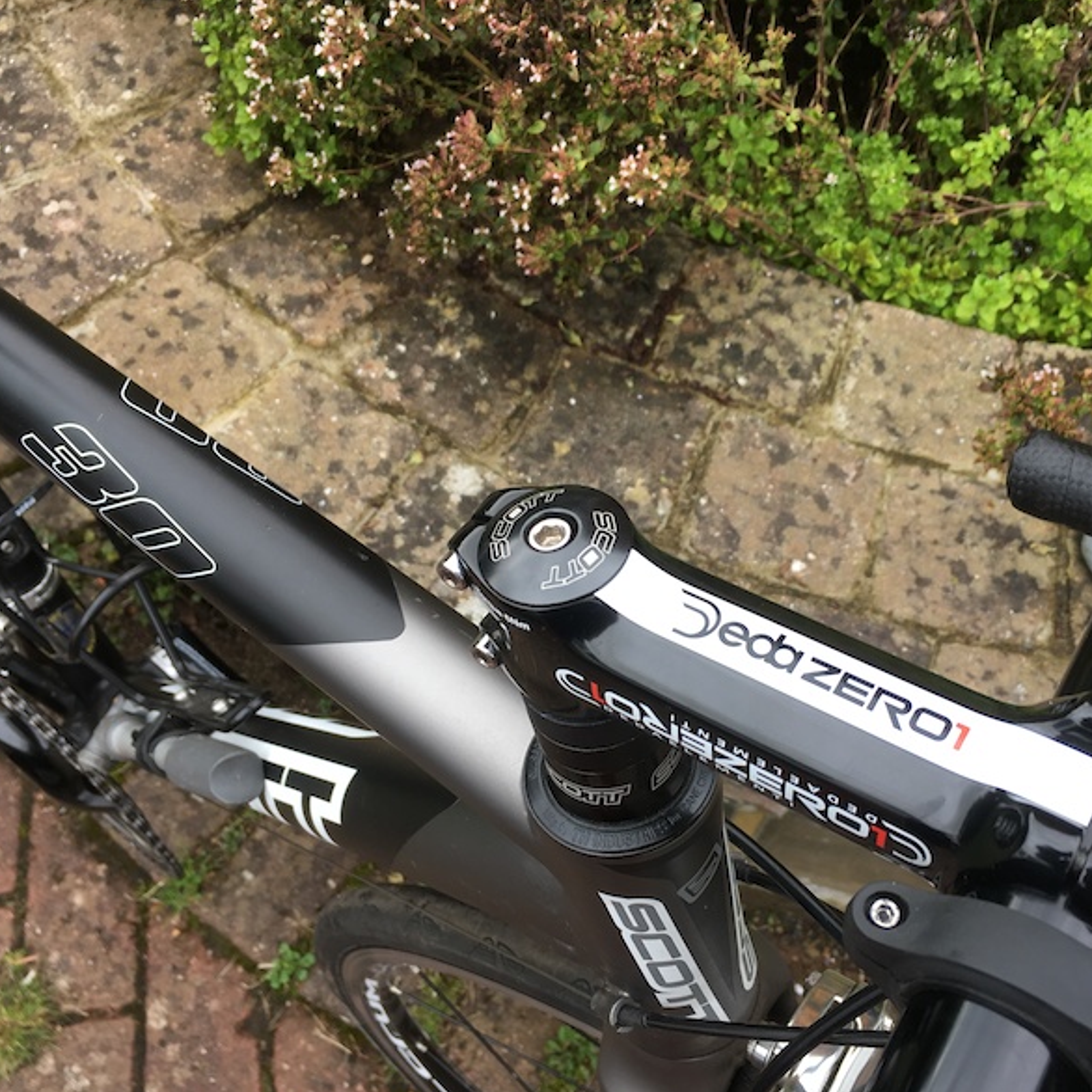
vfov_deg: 47.2
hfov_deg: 47.1
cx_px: 630
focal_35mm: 35
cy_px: 540
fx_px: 1249
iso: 25
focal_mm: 4.15
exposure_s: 1/200
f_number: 2.2
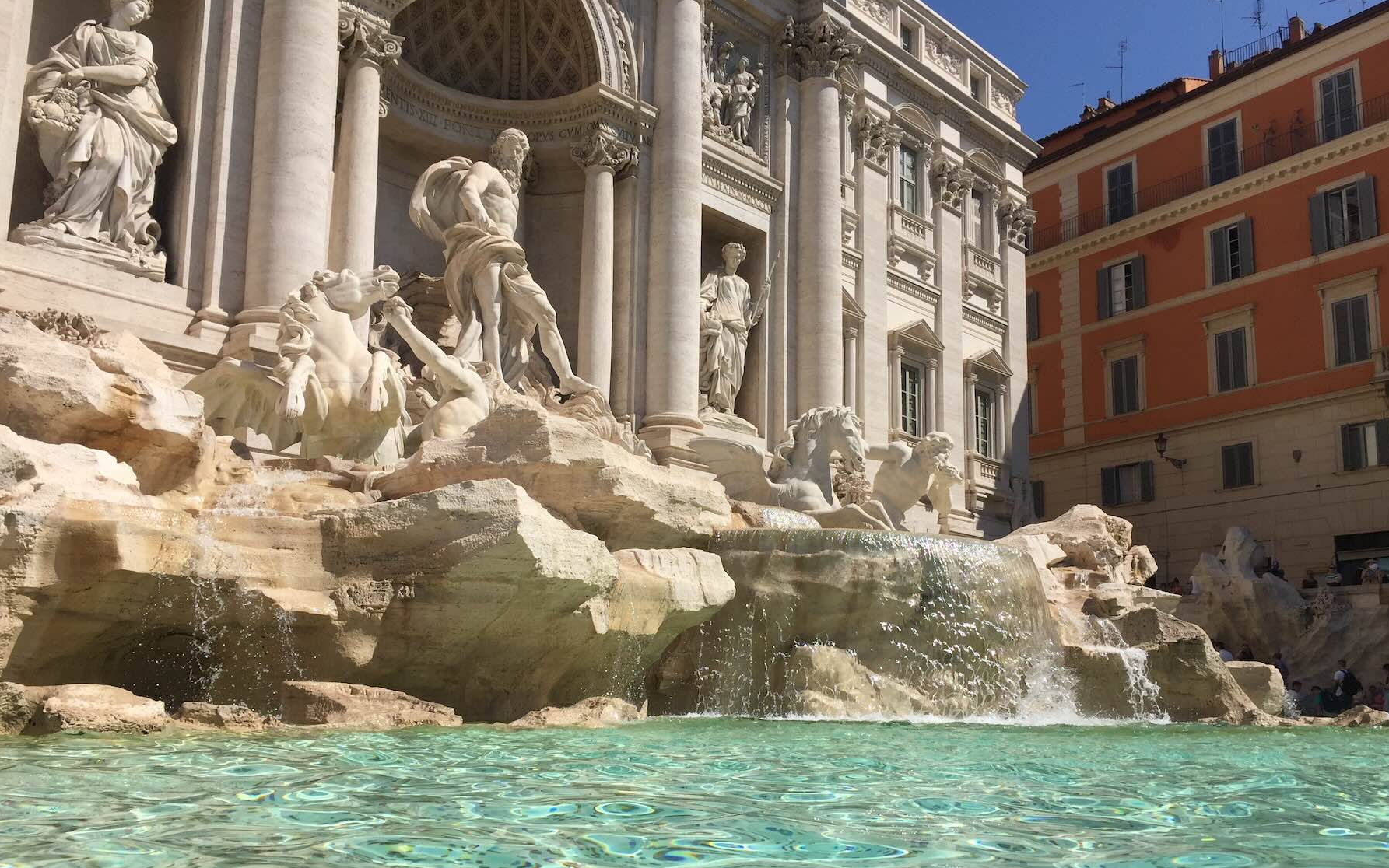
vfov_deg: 40.5
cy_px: 511
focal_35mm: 31
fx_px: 1174
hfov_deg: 61.2
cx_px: 700
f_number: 2.2
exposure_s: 1/4405
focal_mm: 4.15
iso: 32
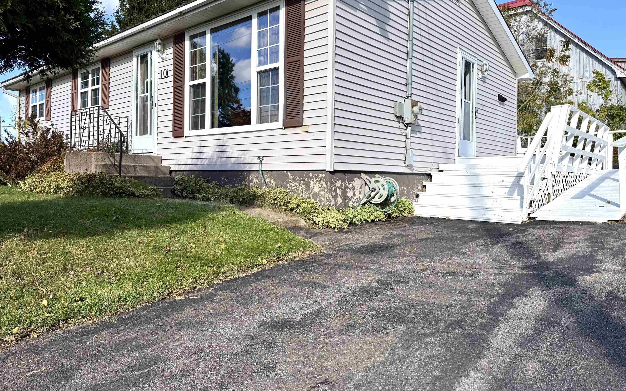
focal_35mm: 26
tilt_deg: +0.9
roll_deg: -0.4
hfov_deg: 70.4
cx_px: 315
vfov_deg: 47.5
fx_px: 444
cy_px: 178
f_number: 1.78
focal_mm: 6.76
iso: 80
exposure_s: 1/3425
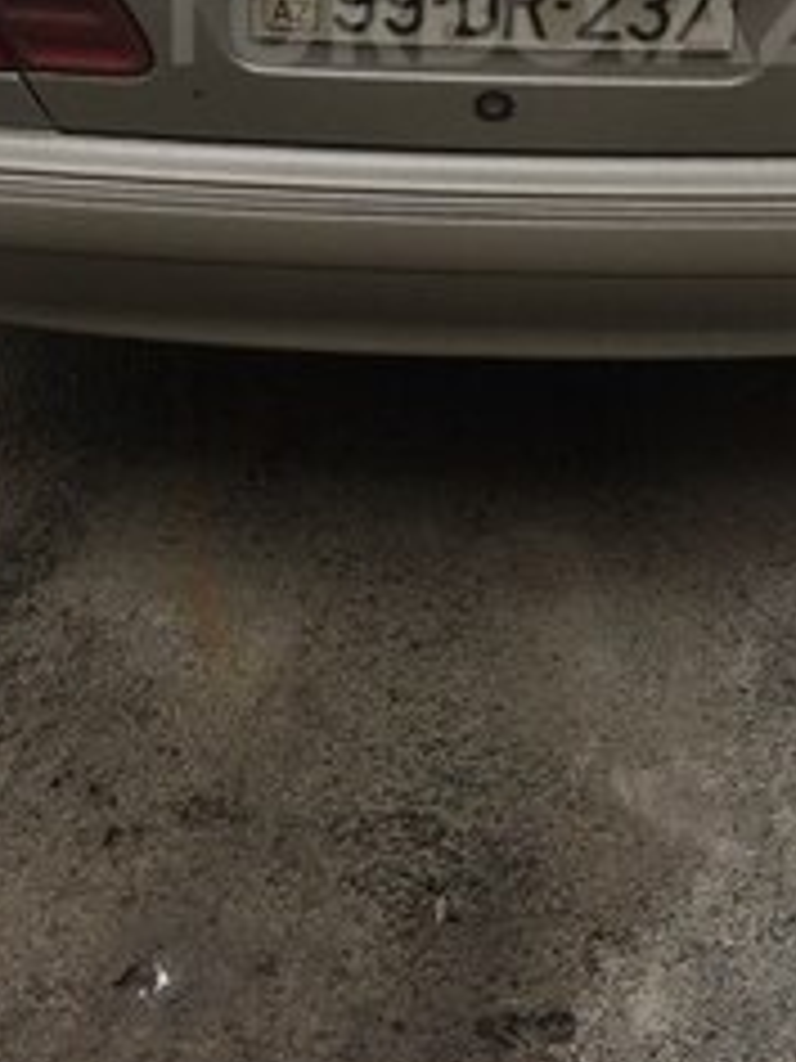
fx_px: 1870
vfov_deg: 29.7
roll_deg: -1.1
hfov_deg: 24.0
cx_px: 490
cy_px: 14
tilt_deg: -32.6
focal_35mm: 61
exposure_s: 1/507
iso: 32
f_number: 2.2
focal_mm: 4.15
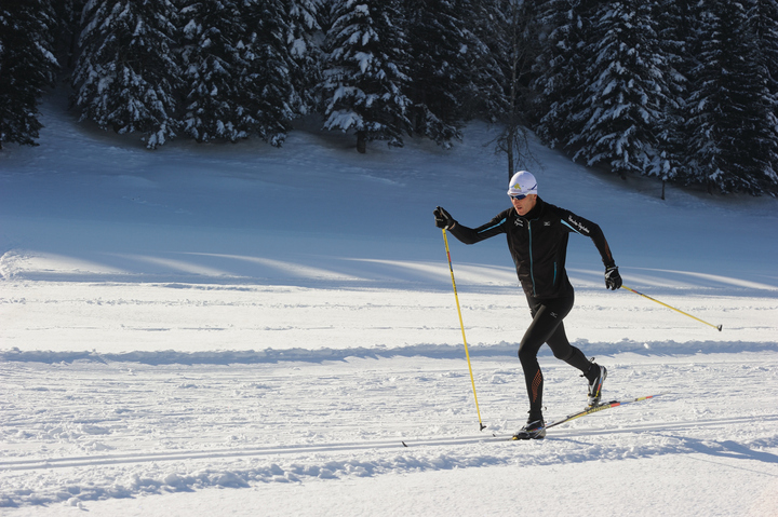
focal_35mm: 86
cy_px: 258
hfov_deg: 23.7
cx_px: 389
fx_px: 1857
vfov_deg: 15.9
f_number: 8
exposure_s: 1/500
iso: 200
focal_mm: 86
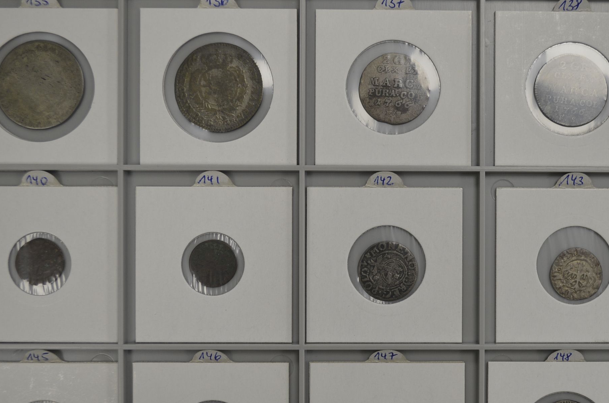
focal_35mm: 61
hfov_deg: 32.7
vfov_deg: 22.1
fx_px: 1030
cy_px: 265
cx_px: 398
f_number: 4.5
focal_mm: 30
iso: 320
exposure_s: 1/80
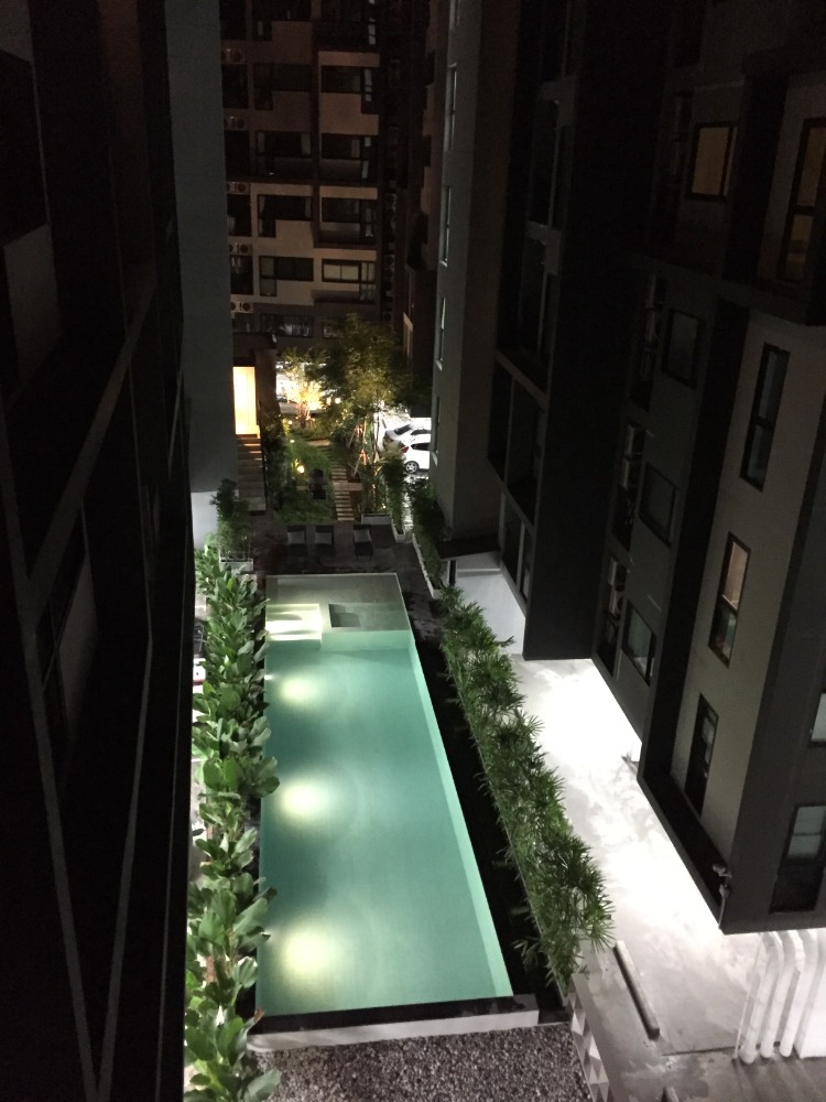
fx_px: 923
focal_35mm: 29
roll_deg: -2.4
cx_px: 413
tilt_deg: -22.6
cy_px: 551
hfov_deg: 48.2
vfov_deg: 61.7
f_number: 2.2
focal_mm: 4.15
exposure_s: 1/17
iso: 1000
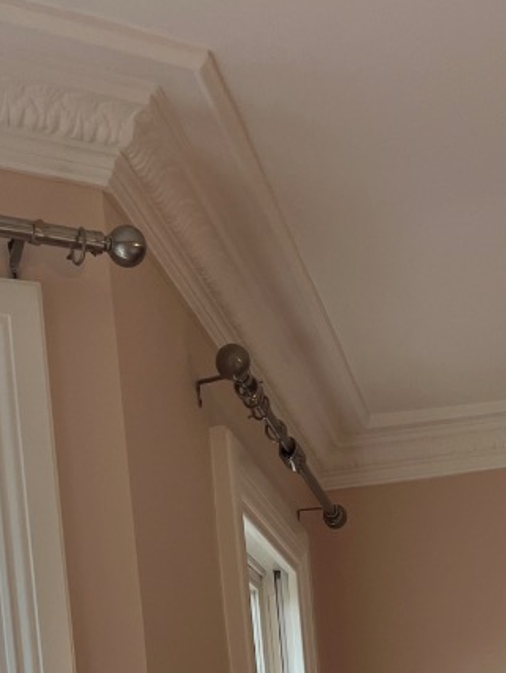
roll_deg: +4.9
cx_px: 296
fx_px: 1421
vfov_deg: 23.8
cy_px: 854
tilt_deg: +1.7
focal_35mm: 73
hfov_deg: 20.2
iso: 80
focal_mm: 5.7
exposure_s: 1/100
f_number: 1.5
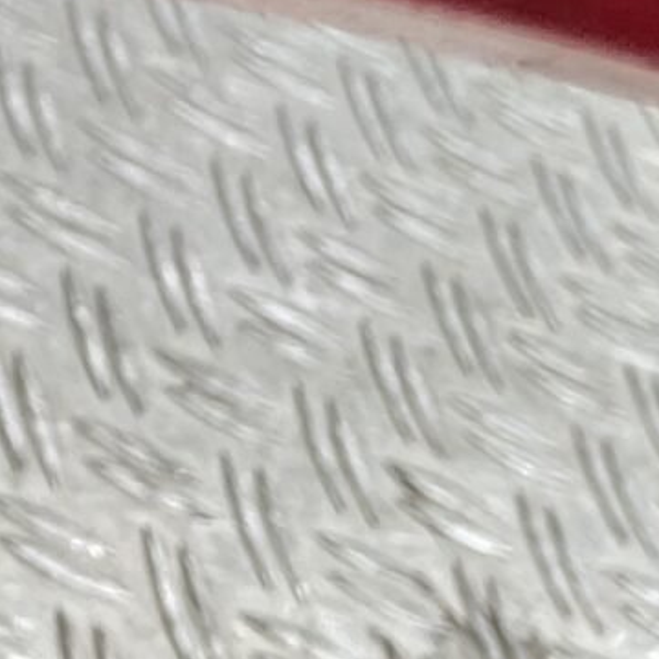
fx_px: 3942
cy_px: -986
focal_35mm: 183
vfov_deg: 8.6
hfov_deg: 8.5
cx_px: -1059
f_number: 1.8
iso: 16
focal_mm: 3
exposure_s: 1/277
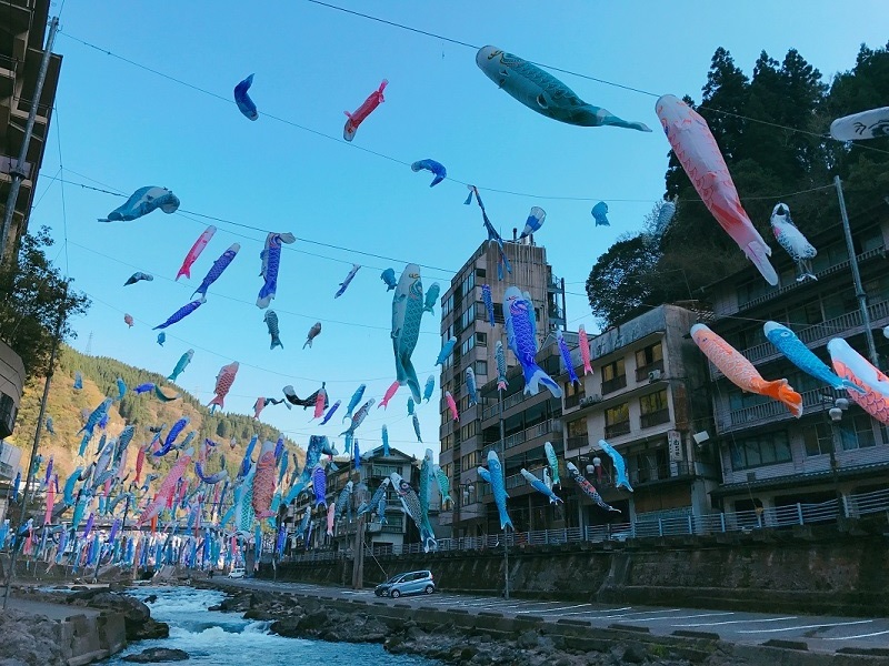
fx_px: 719
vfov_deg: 49.7
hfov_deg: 63.4
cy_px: 333
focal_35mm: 28
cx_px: 444
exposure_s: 1/1008
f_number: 1.8
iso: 20
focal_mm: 3.99
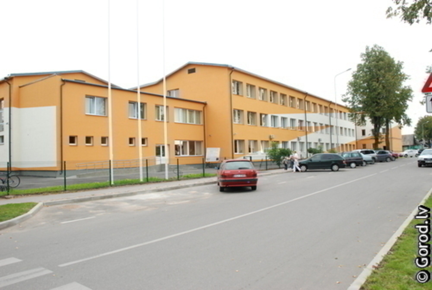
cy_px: 145
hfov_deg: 67.3
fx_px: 325
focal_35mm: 27
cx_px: 216
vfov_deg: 48.1
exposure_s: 1/125
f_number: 8
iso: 640
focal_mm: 18
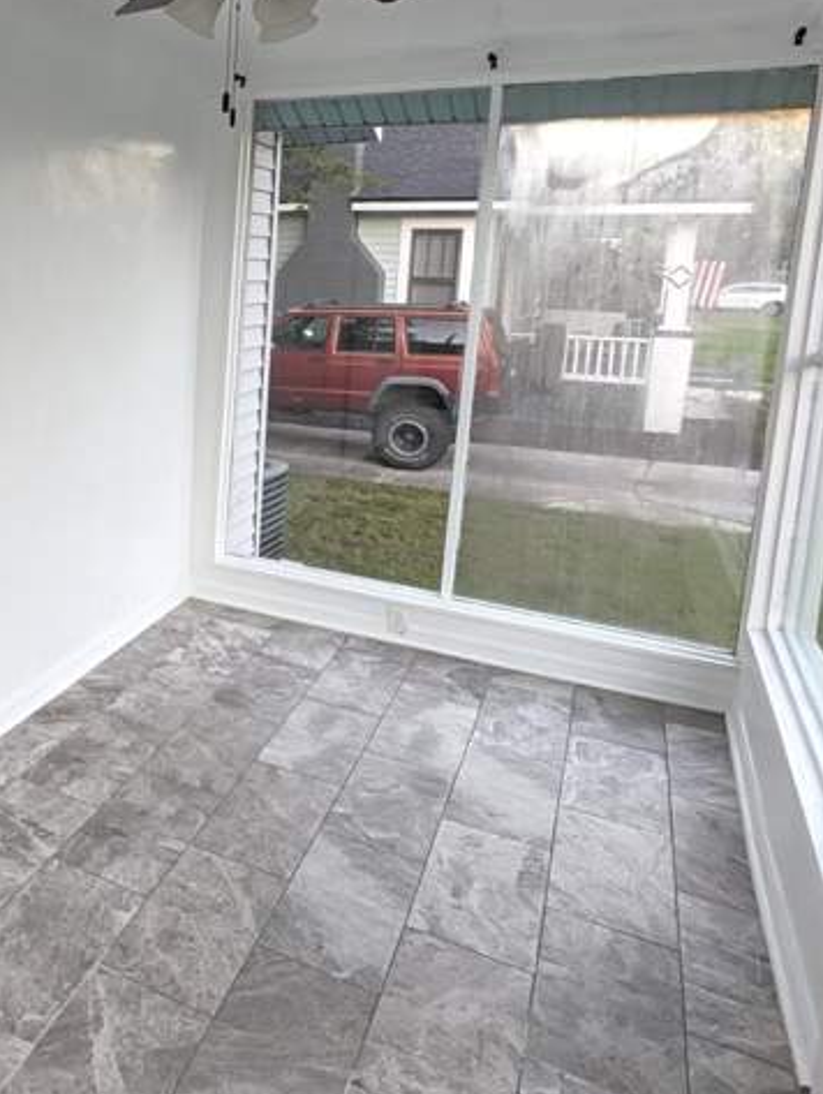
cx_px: -7
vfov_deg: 64.2
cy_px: 401
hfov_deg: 43.7
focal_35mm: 27
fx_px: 854
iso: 78
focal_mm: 2.02
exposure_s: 1/56.7
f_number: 1.7
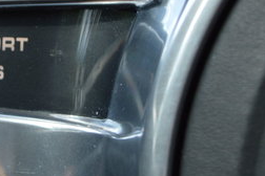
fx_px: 1612
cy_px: 56
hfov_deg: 9.3
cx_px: -15
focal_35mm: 219
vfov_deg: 6.3
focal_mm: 48
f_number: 5.6
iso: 125
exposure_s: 1/125
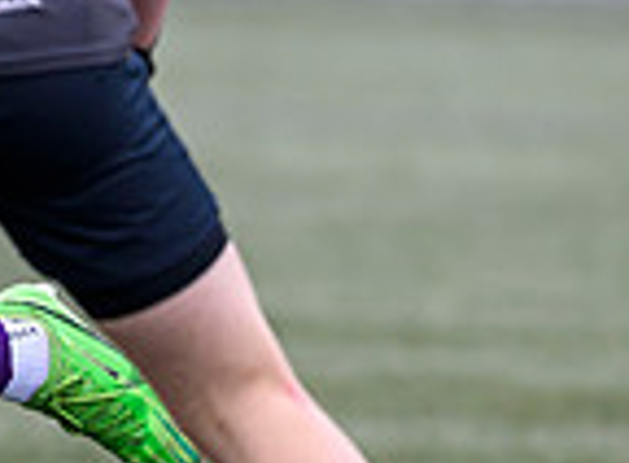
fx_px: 34205
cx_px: -420
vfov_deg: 0.8
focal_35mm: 1895
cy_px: 75
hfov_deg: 1.1
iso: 500
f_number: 3.5
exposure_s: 1/1600
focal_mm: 400
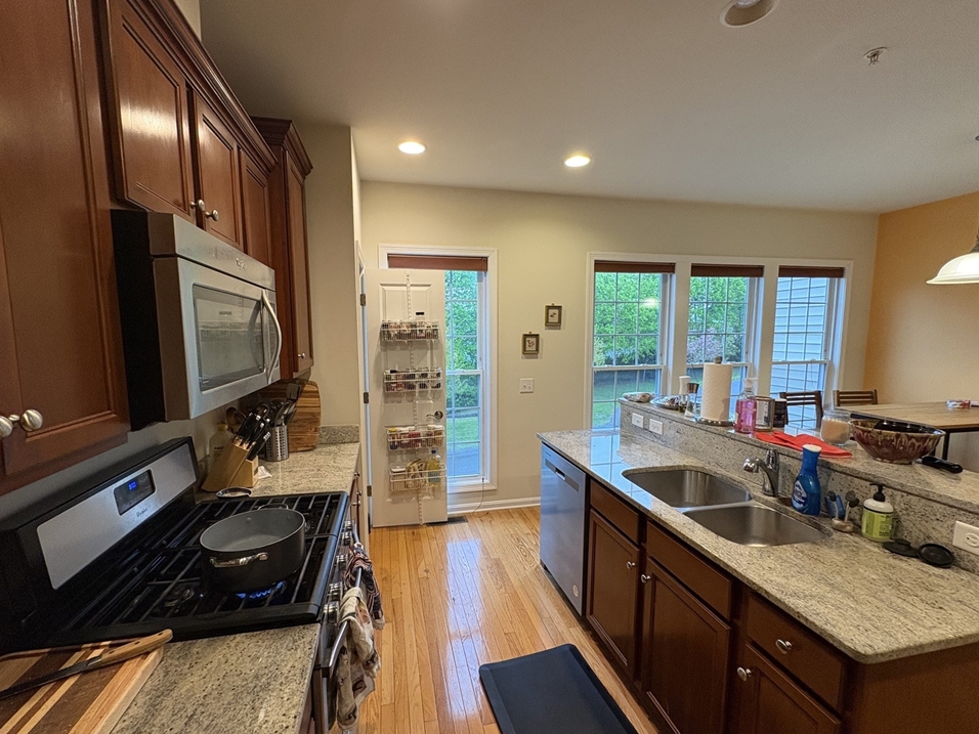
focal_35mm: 15
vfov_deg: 81.7
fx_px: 424
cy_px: 377
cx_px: 477
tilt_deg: -5.3
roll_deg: +0.6
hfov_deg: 98.2
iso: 250
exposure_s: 1/60
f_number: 2.2
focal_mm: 2.22
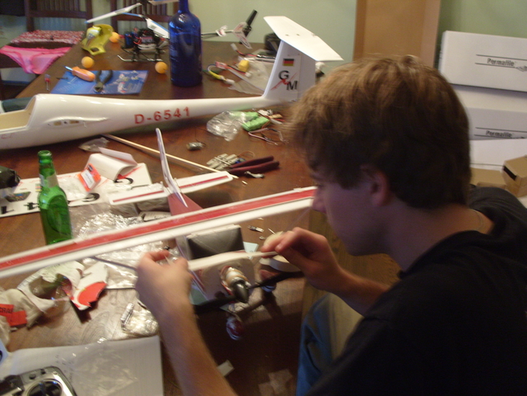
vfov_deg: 36.0
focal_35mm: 40
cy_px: 198
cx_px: 264
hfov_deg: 46.8
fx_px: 609
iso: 200
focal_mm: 8.9
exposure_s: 1/6
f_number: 3
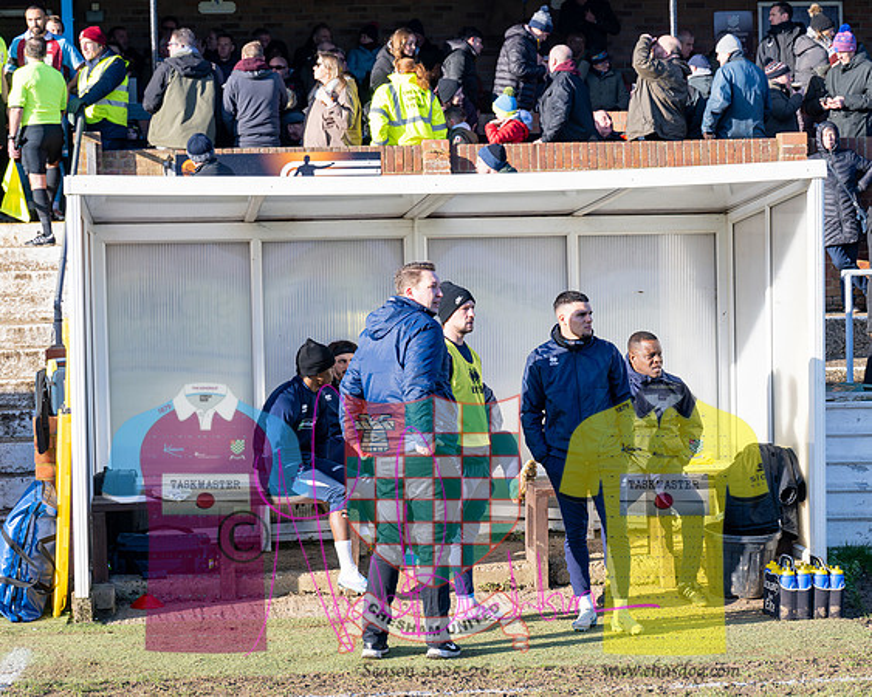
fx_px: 2313
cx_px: 467
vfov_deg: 17.1
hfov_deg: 21.3
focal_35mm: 90
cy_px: 360
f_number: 5
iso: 500
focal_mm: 70
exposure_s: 1/1600
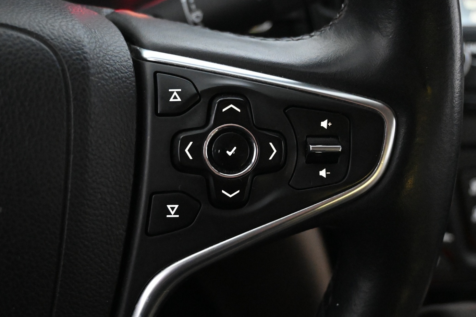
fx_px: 555
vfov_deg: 31.9
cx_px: 219
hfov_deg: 46.4
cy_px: 166
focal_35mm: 42
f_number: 4.2
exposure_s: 1/40
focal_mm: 24
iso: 9000
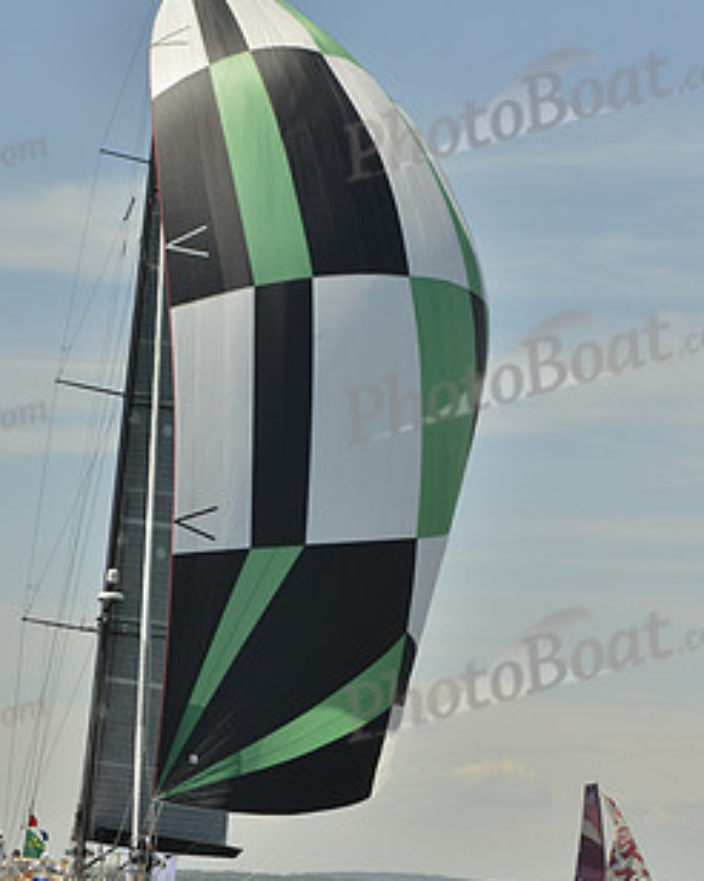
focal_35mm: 168
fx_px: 4380
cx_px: 196
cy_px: 561
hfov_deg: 9.2
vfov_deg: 11.5
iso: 280
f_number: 8
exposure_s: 1/1600
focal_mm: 95
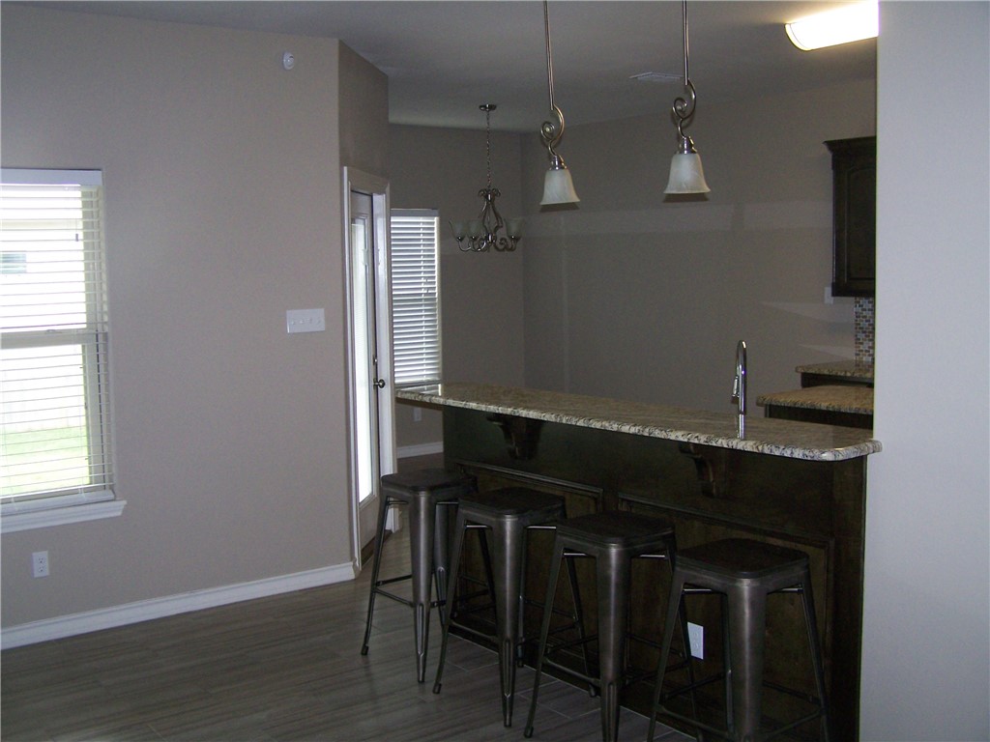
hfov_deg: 49.0
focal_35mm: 38
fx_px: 1087
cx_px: 495
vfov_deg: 37.7
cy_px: 371
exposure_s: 1/60
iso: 160
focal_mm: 6.3
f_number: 2.8
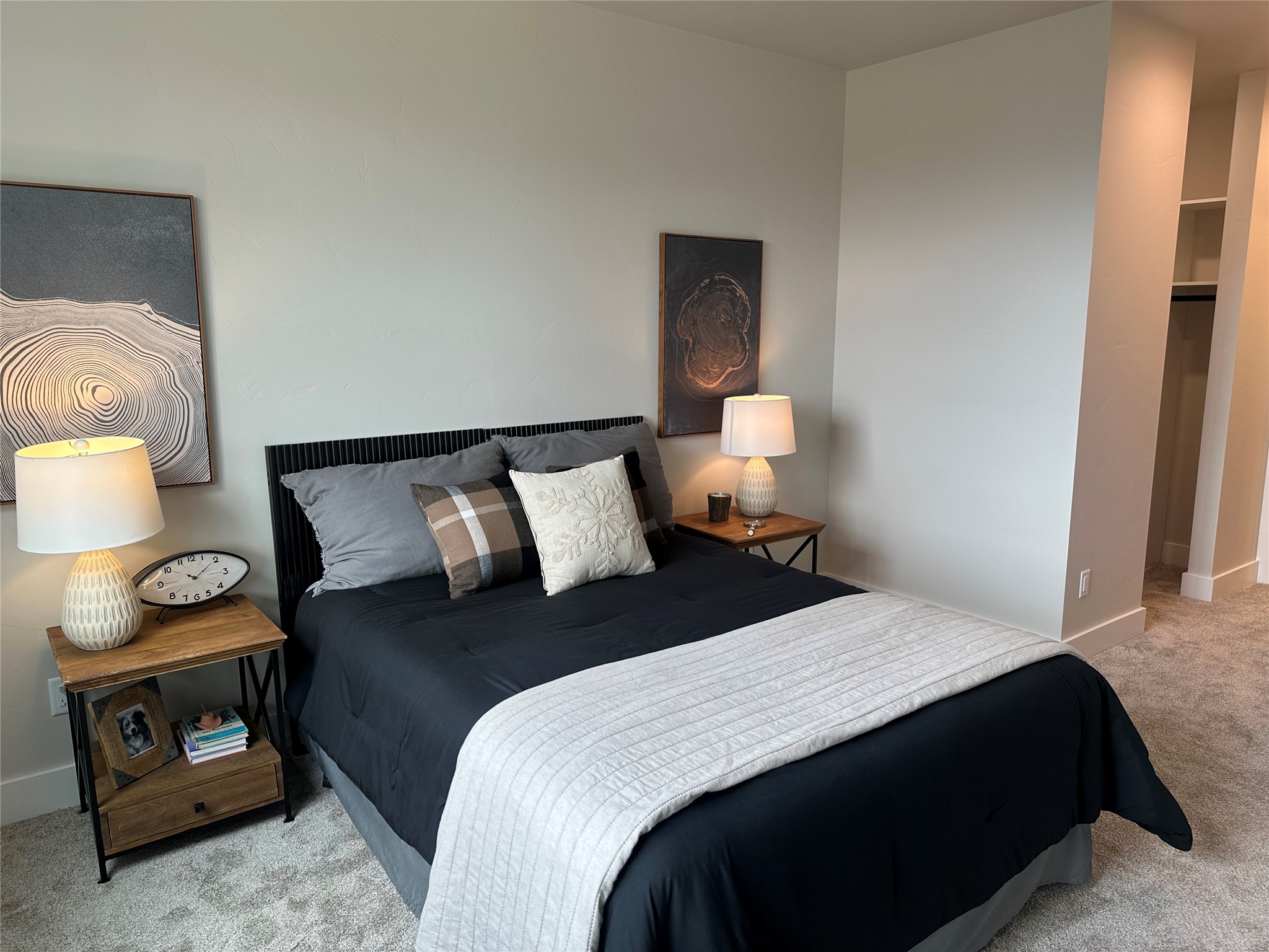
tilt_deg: -8.6
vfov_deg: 56.8
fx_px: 880
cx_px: 634
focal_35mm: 24
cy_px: 476
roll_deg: -0.1
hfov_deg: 71.6
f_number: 1.78
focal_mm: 6.86
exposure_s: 1/120
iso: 64
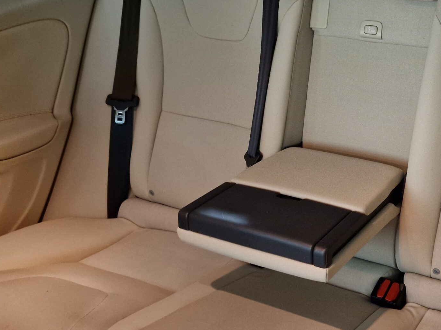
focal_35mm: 43
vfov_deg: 33.6
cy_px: 162
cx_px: 394
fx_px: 548
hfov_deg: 40.6
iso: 500
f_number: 1.8
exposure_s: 1/17
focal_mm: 6.4
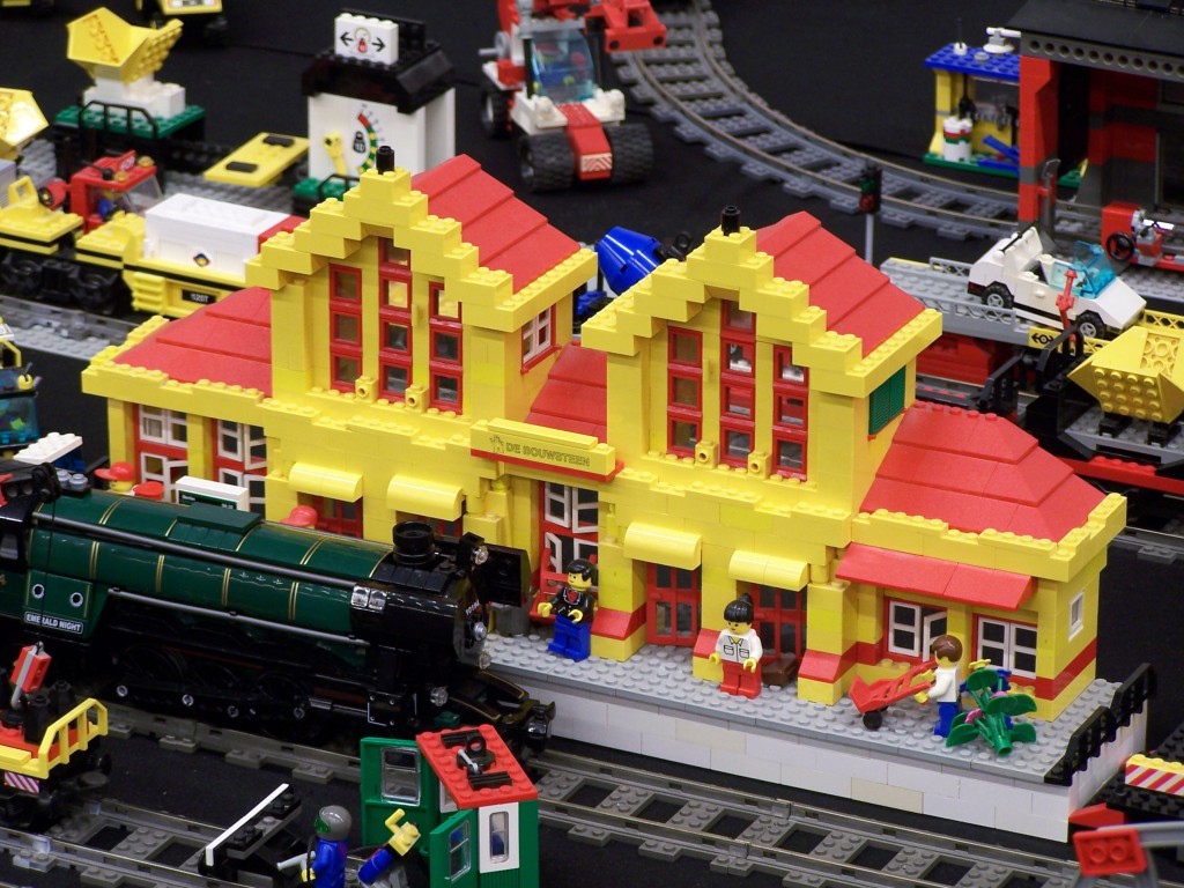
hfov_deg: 11.7
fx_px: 5780
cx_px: 592
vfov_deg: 8.8
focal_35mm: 169
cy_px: 444
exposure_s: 1/3
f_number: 3.2
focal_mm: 28
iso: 80
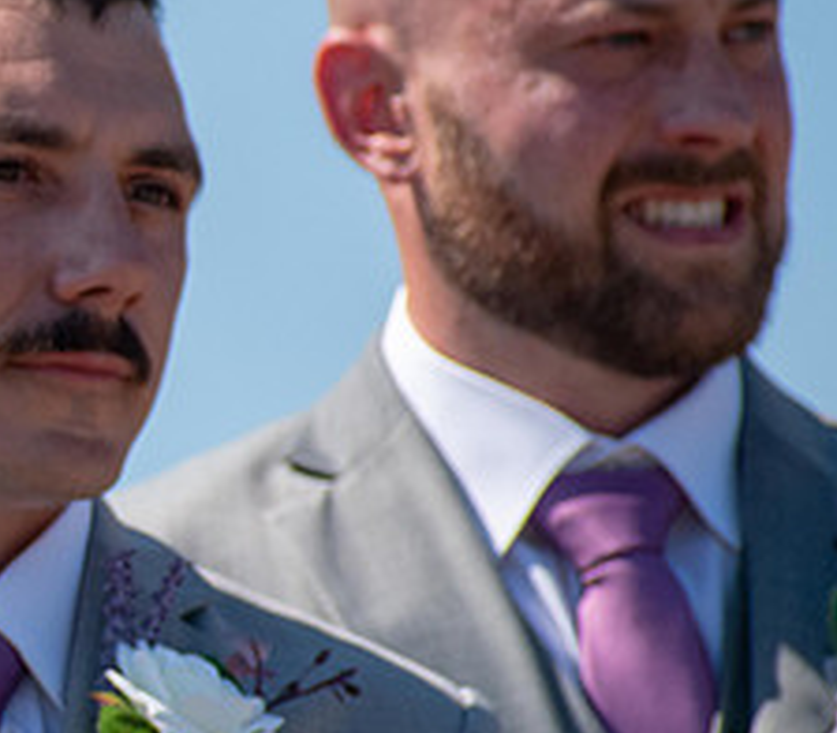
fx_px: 31486
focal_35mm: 1225
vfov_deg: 1.3
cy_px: 505
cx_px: -286
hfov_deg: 1.5
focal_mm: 300
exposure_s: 1/2000
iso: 400
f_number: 6.3
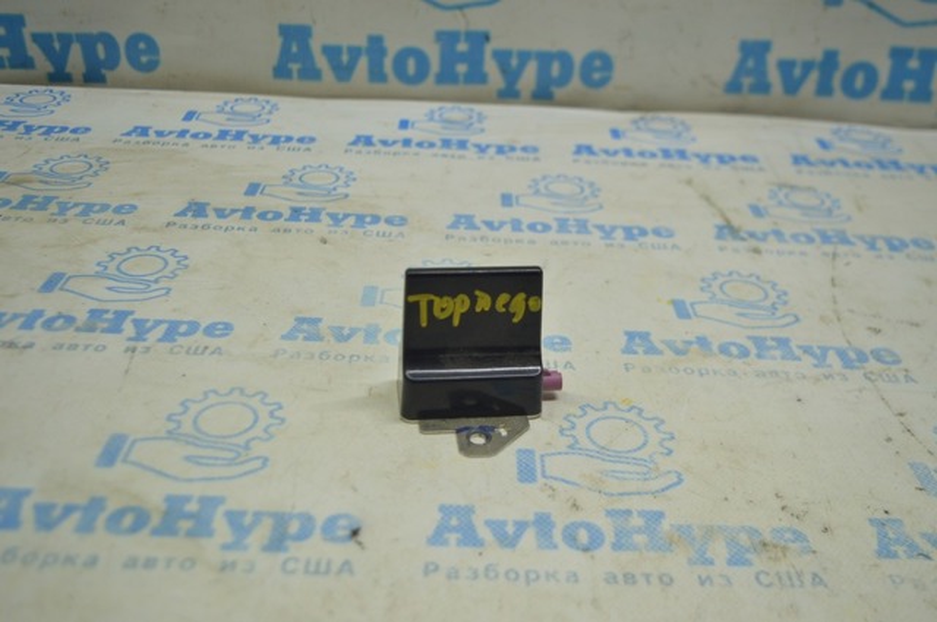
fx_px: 936
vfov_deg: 36.8
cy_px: 311
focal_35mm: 36
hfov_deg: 53.2
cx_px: 468
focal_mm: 24
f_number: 4
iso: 400
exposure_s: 1/80
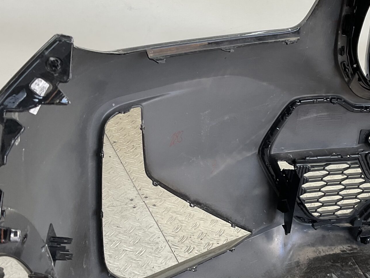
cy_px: 185
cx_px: 272
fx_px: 620
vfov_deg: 25.1
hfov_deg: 32.7
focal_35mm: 58
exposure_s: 1/100
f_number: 1.8
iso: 20
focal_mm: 3
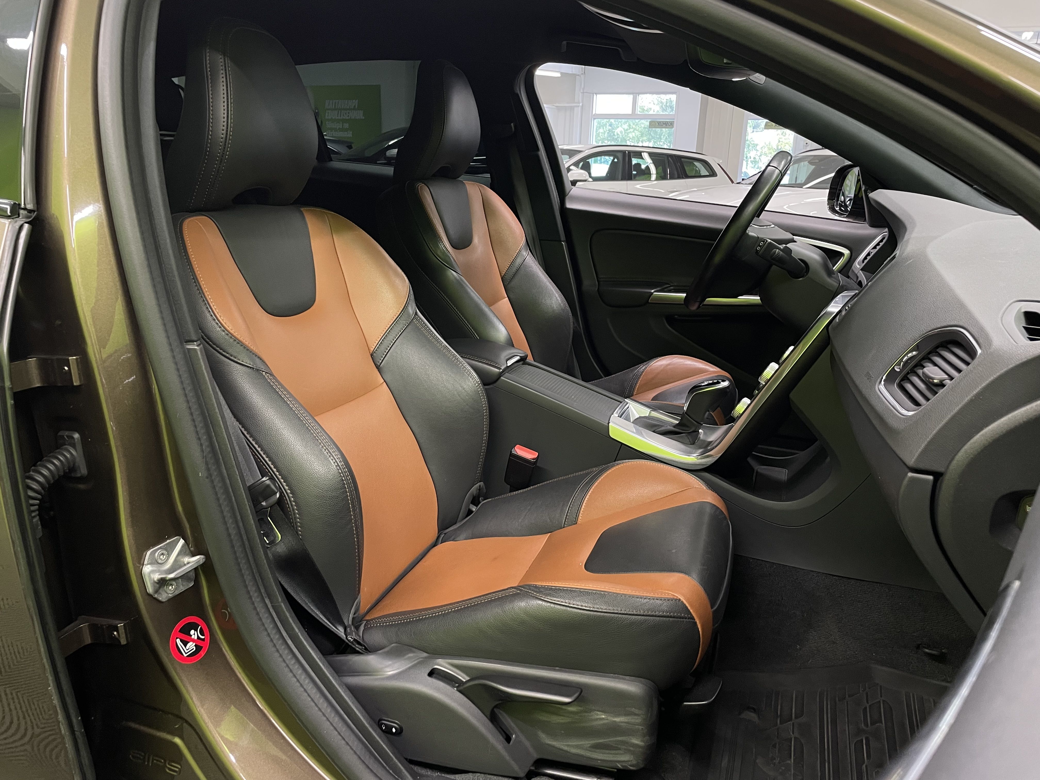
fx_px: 781
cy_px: 390
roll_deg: -2.3
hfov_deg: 67.3
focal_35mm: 26
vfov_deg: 53.1
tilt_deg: -15.8
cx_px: 520
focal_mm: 4.2
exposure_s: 1/50
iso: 160
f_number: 1.6
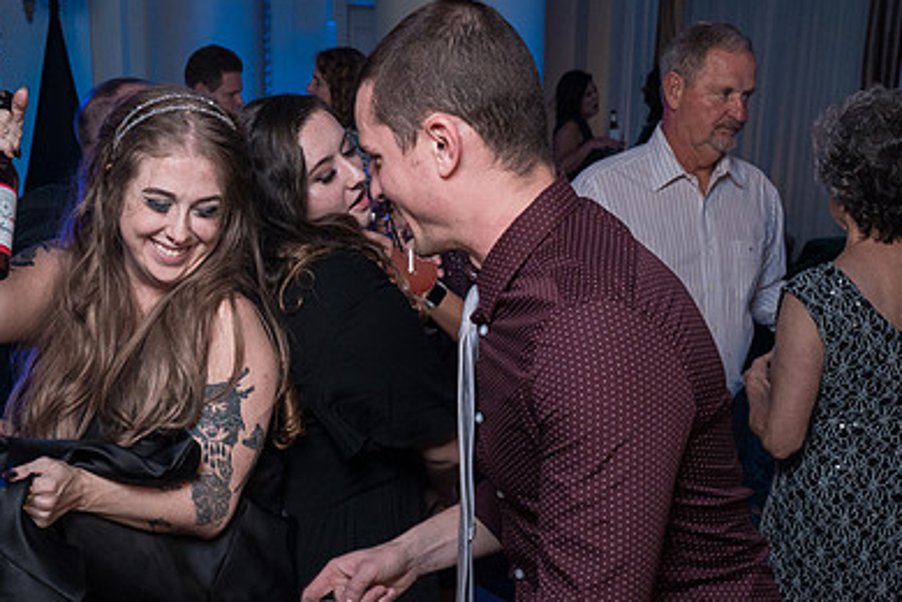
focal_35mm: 55
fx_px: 1378
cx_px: 318
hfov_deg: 36.0
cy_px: 501
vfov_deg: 24.1
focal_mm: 28
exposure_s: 1/200
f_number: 5.6
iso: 2000
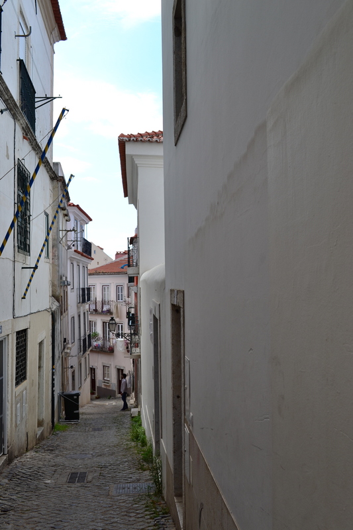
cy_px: 265
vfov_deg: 53.1
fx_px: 530
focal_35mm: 36
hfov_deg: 36.9
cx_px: 176
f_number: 7.1
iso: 100
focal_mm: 24
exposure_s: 1/200
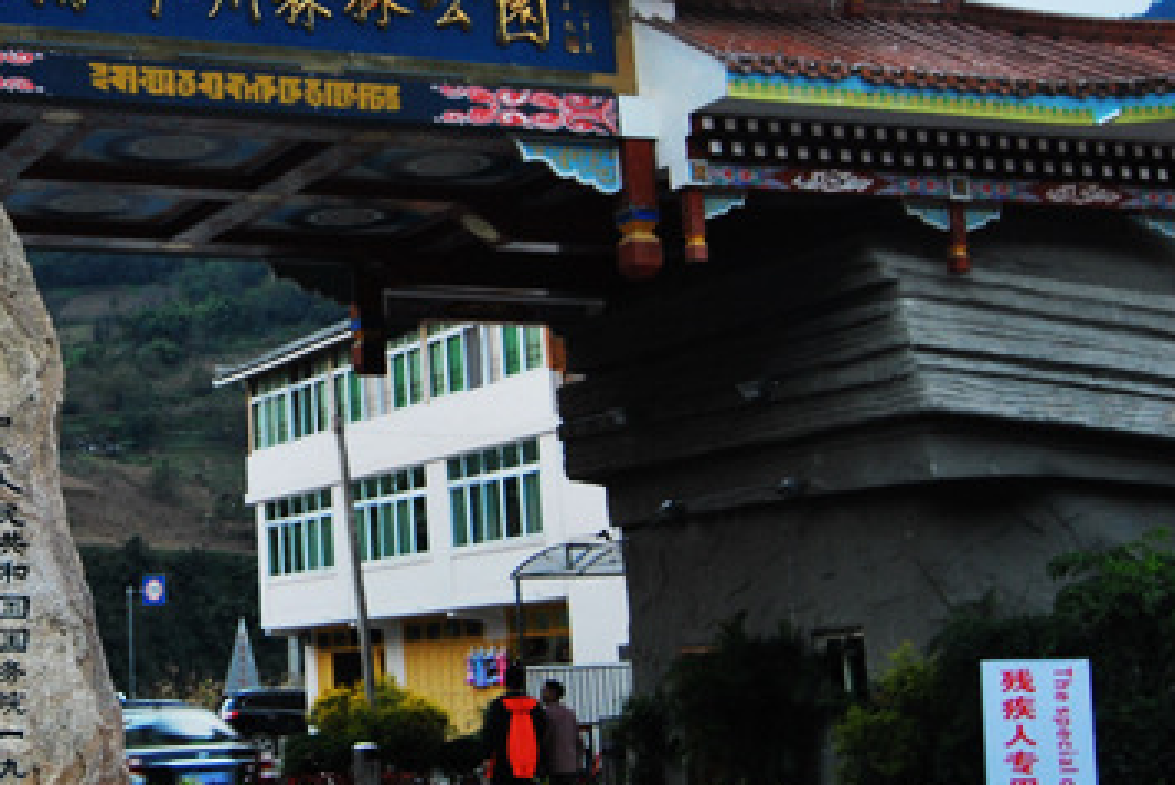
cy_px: 149
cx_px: 40
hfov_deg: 28.1
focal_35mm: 68
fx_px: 2220
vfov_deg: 19.8
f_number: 3.8
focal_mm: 23
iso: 320
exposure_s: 1/30
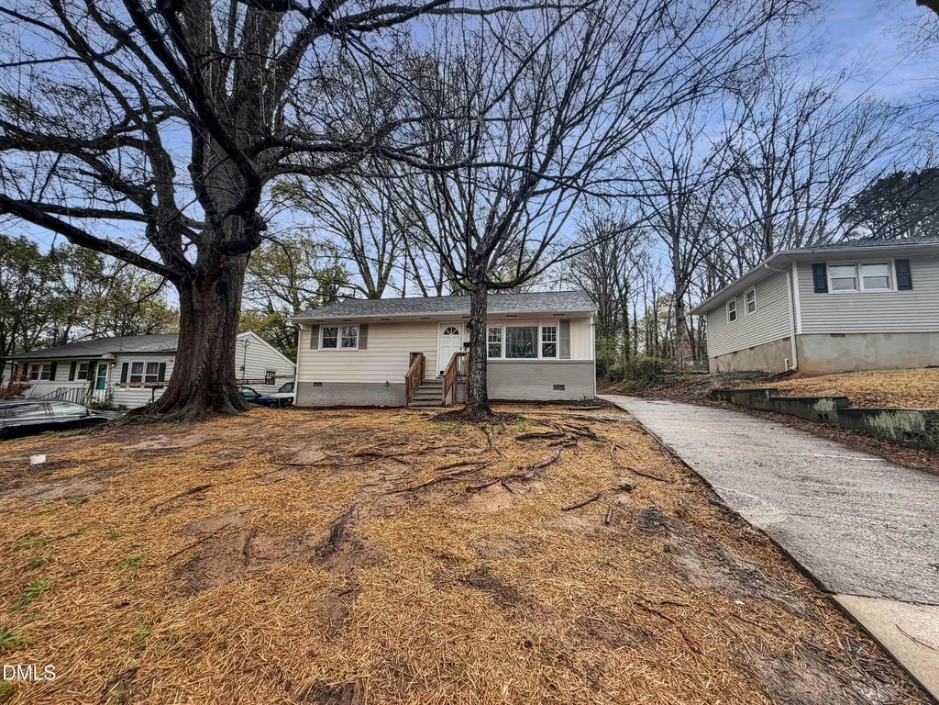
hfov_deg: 102.1
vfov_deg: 85.7
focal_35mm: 14
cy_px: 352
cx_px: 470
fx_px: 380
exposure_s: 1/640
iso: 40
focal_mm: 2.22
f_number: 2.2
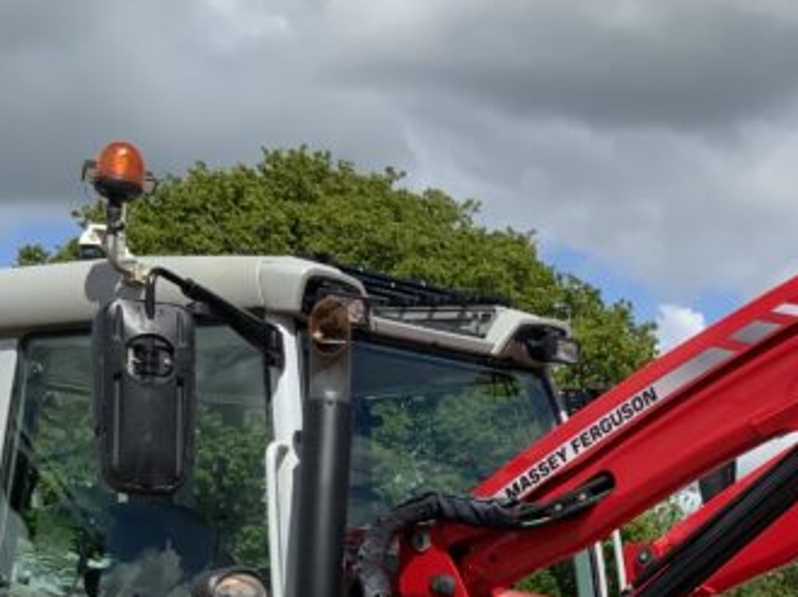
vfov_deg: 15.9
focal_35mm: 90
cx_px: 764
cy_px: 682
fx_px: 2073
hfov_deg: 21.2
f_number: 1.8
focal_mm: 3
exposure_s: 1/2427
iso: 16
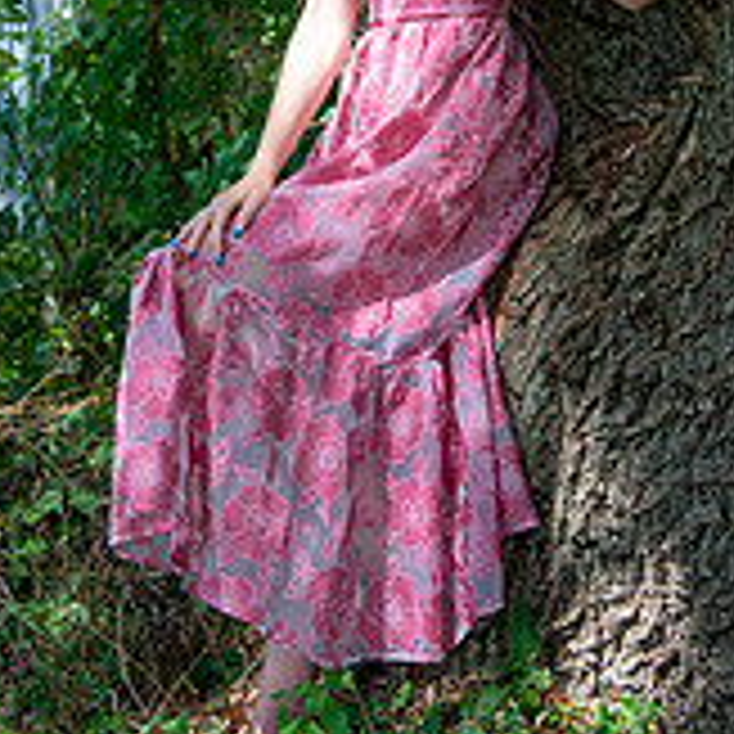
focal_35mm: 117
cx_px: 297
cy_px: 23
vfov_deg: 14.7
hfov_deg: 14.9
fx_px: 2807
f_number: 5.6
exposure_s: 1/160
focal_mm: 50
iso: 320
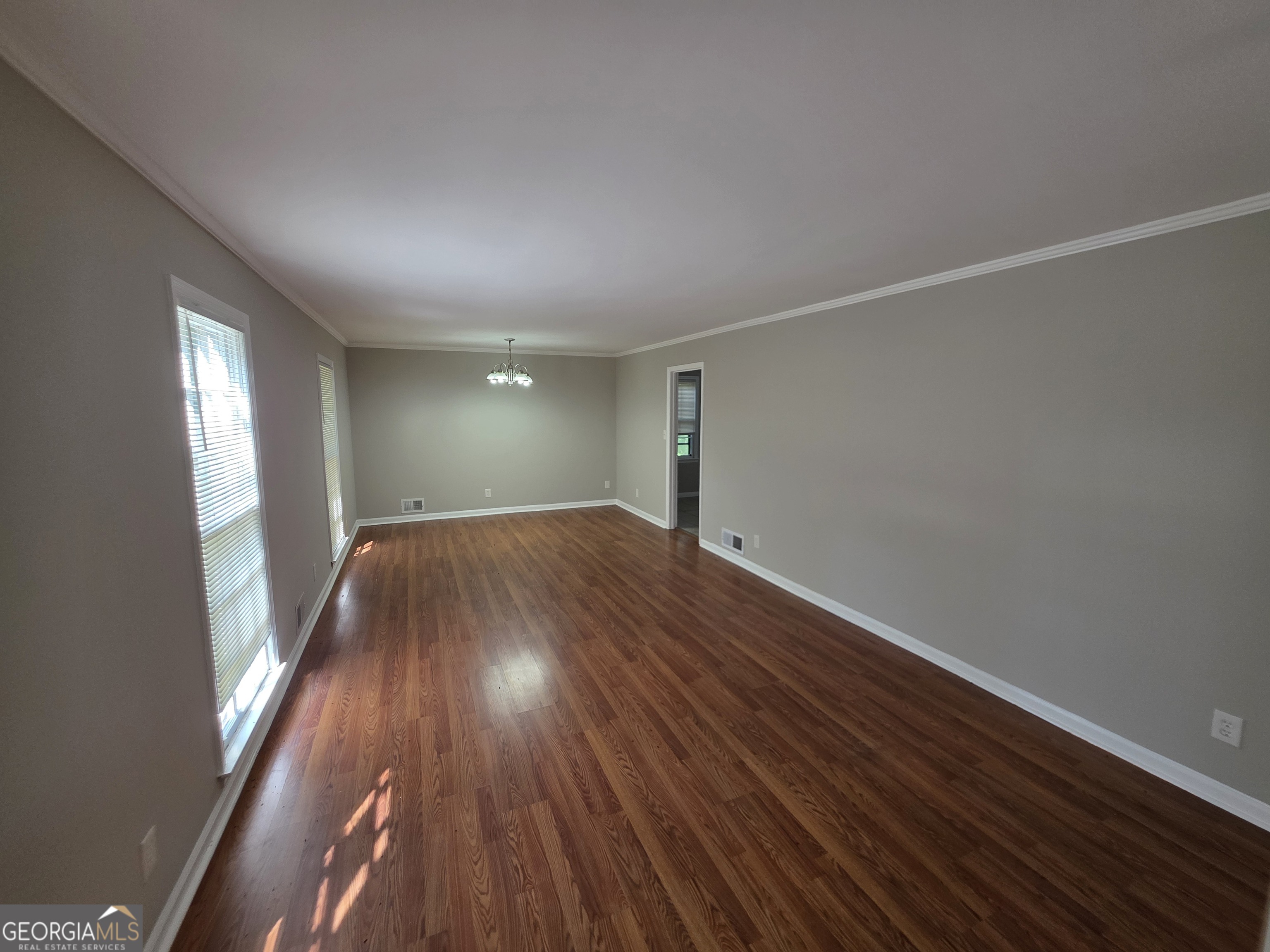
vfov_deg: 89.9
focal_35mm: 13
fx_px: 477
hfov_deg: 106.2
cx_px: 635
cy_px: 476
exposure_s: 1/120
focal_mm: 2.2
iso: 125
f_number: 1.9
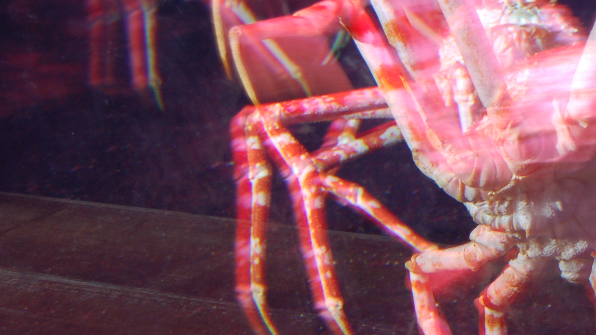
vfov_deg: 12.3
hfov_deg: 21.1
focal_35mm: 98
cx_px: 589
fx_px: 1549
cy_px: 101
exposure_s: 1/1.6
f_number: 4.2
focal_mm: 30
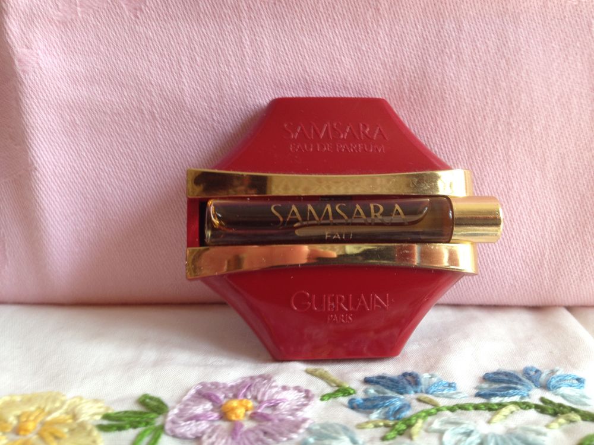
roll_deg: -0.5
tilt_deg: -17.7
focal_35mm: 35
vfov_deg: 40.7
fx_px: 601
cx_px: 297
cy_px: 222
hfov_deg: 52.6
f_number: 2.4
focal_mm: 4.28
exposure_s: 1/40
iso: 50
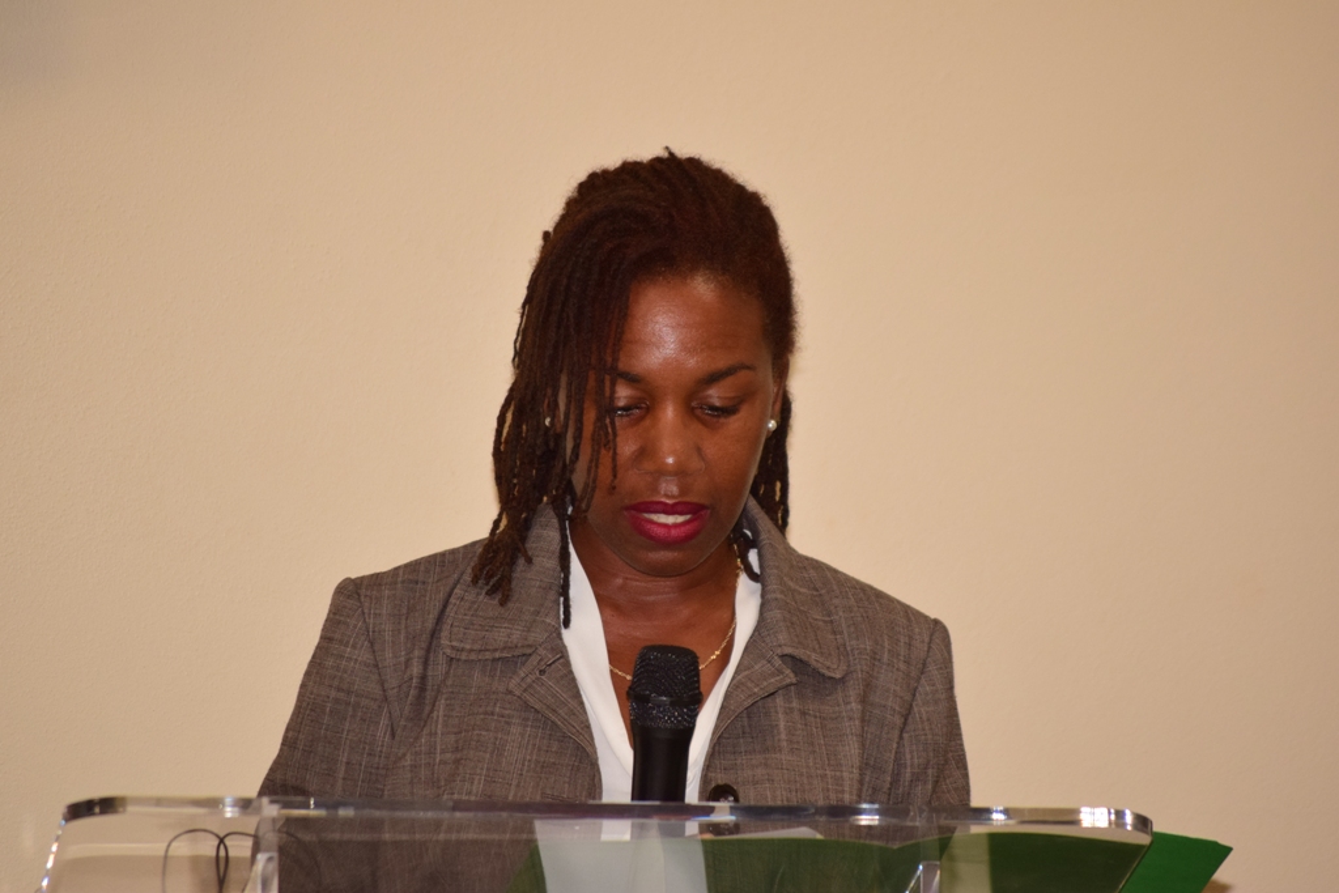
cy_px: 446
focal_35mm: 300
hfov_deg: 6.9
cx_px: 670
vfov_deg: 4.6
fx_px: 11159
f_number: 5.6
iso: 800
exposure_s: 1/160
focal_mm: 200
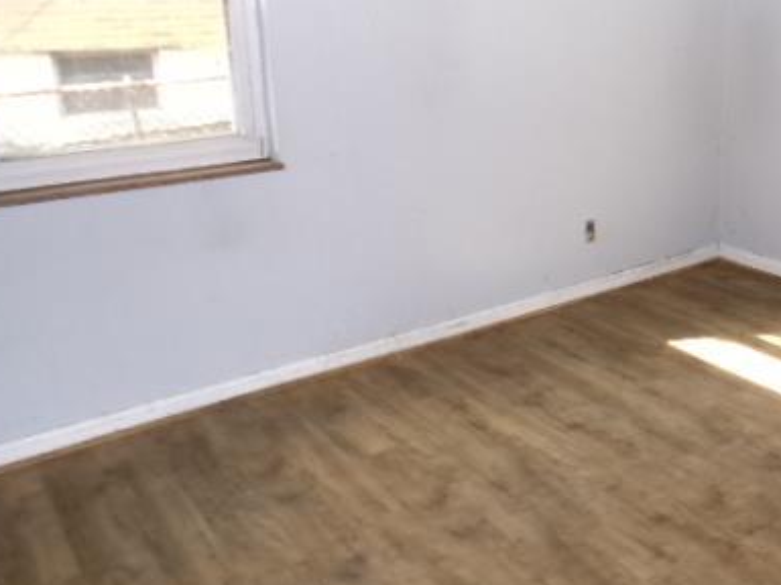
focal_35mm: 40
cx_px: 557
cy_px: 221
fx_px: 902
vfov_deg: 35.8
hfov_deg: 45.6
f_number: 3.7
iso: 200
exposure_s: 1/34
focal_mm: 4.3
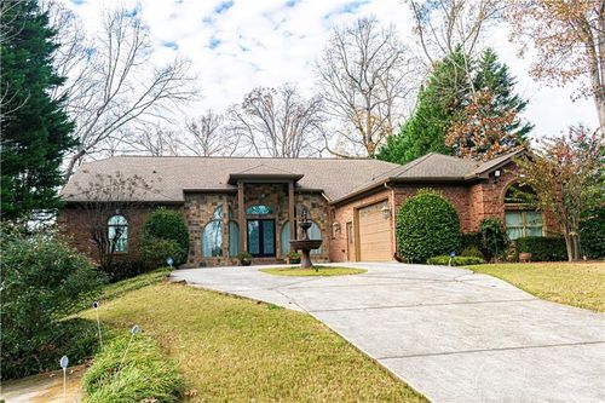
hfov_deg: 59.5
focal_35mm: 32
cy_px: 202
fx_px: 529
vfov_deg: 41.7
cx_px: 302
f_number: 8
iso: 200
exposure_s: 1/160
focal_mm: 21
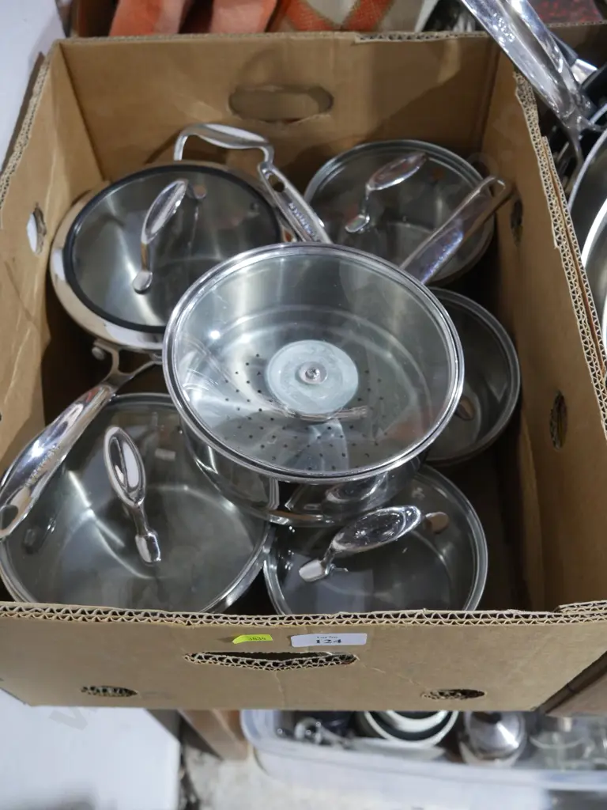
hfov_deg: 44.2
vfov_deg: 56.8
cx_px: 304
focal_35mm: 32
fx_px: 748
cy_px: 405
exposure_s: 1/60
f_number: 3.6
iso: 1600
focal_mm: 16
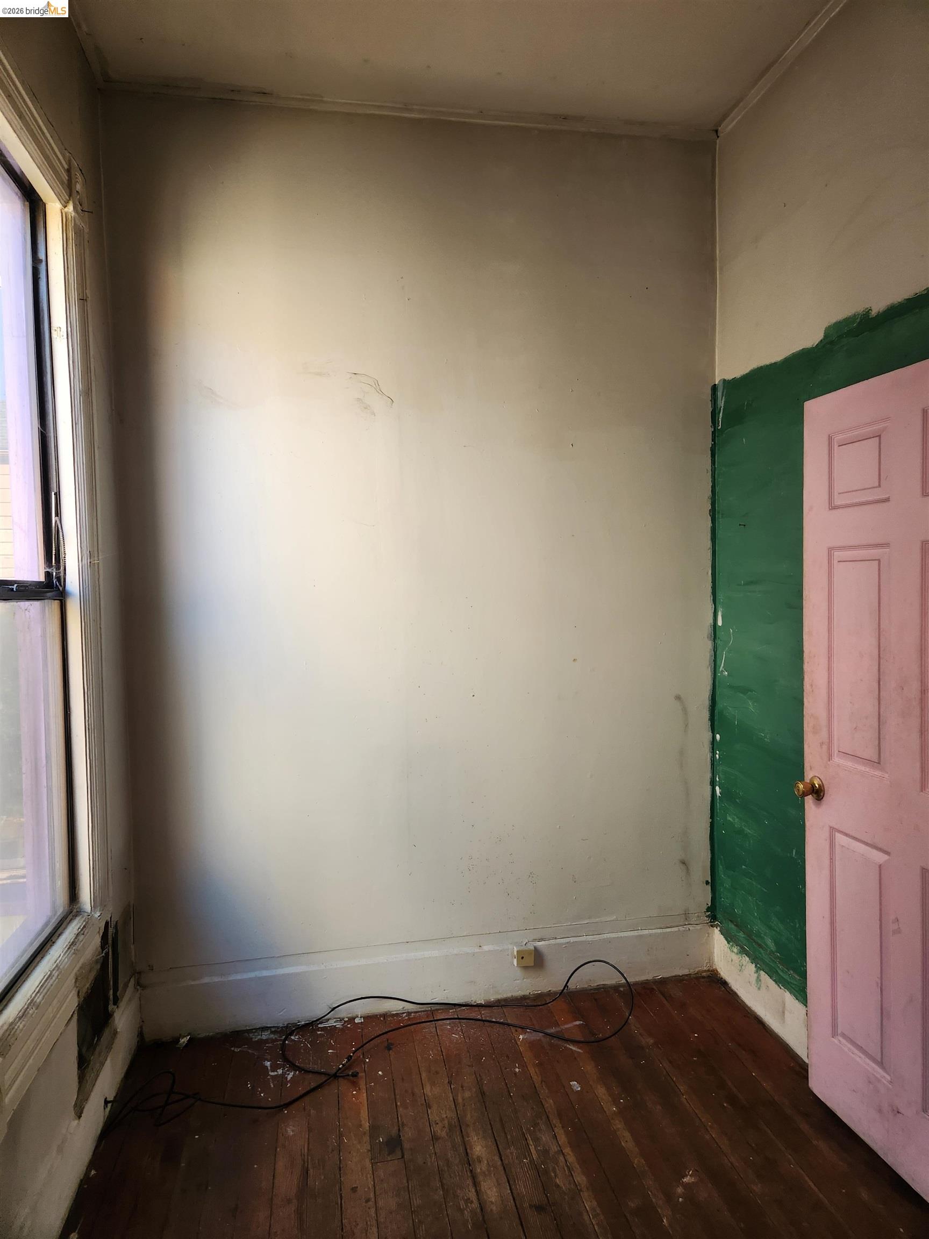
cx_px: 464
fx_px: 823
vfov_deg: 73.9
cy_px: 620
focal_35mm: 23
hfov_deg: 58.9
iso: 160
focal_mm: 5.4
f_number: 1.8
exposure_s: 1/120
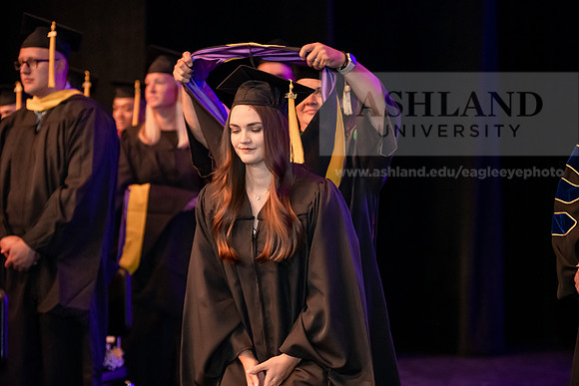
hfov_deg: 18.6
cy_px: 193
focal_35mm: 110
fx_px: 1769
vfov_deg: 12.5
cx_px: 290
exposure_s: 1/200
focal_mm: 110
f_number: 3.2
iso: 3200
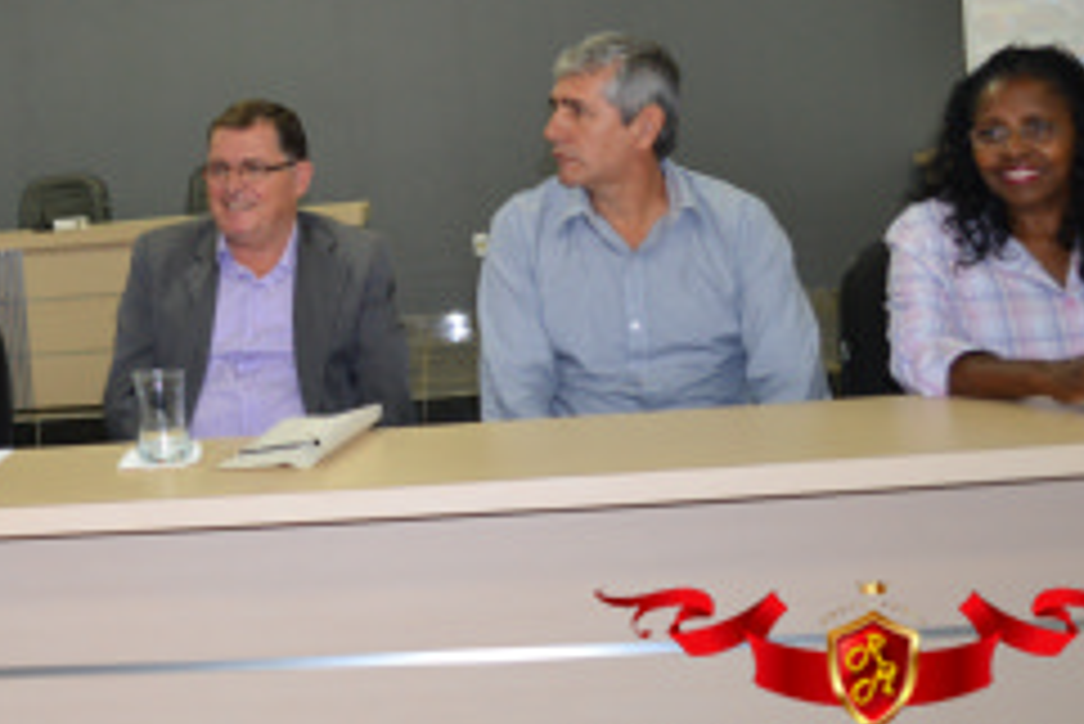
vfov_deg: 23.8
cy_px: 142
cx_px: 90
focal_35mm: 56
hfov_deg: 33.6
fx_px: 1687
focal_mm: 18
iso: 500
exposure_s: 1/60
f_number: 3.5
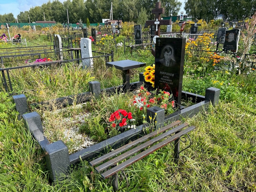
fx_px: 192
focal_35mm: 26
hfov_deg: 67.3
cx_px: 128
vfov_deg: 53.1
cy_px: 96
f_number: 1.5
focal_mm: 5.7
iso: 50
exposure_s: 1/1344
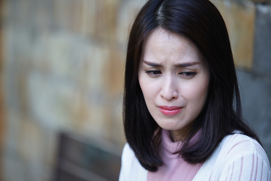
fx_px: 1430
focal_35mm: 190
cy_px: 90
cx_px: 136
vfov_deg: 7.2
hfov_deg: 10.8
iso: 640
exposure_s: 1/500
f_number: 2.8
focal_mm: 190
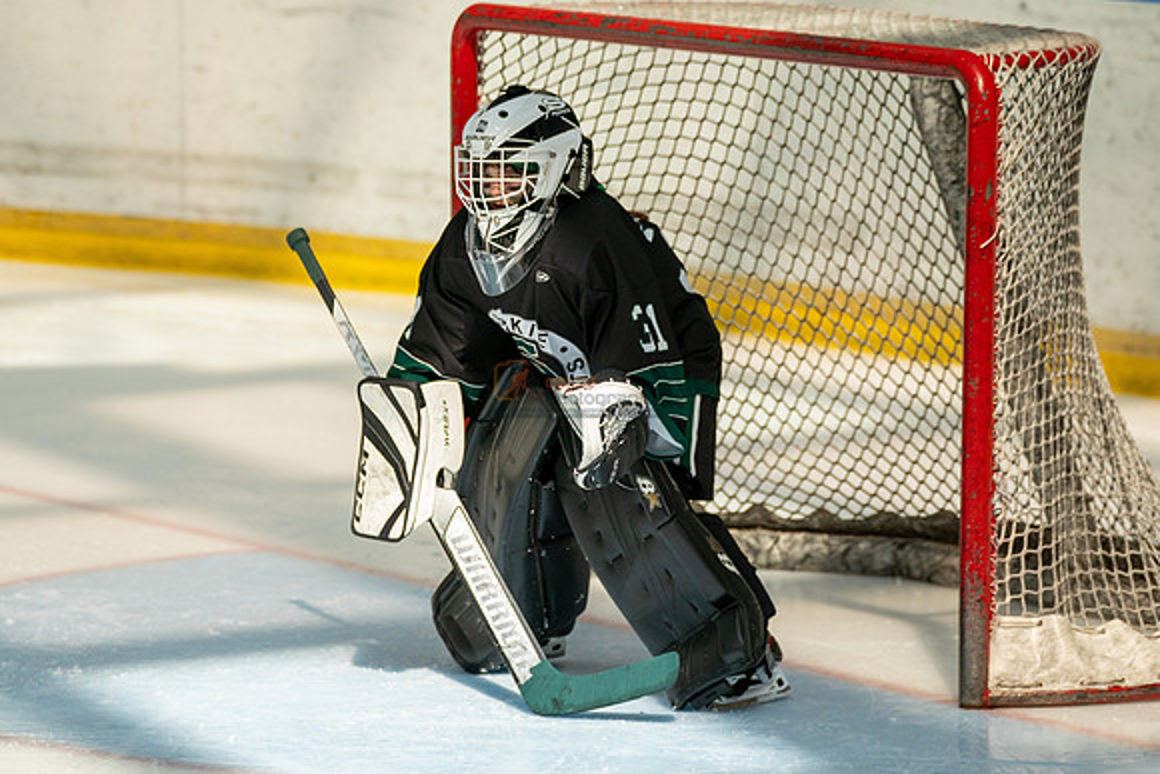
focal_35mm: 239
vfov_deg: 5.8
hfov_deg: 8.6
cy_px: 388
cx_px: 482
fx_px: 7695
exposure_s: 1/5000
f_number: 3.5
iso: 1600
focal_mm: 197
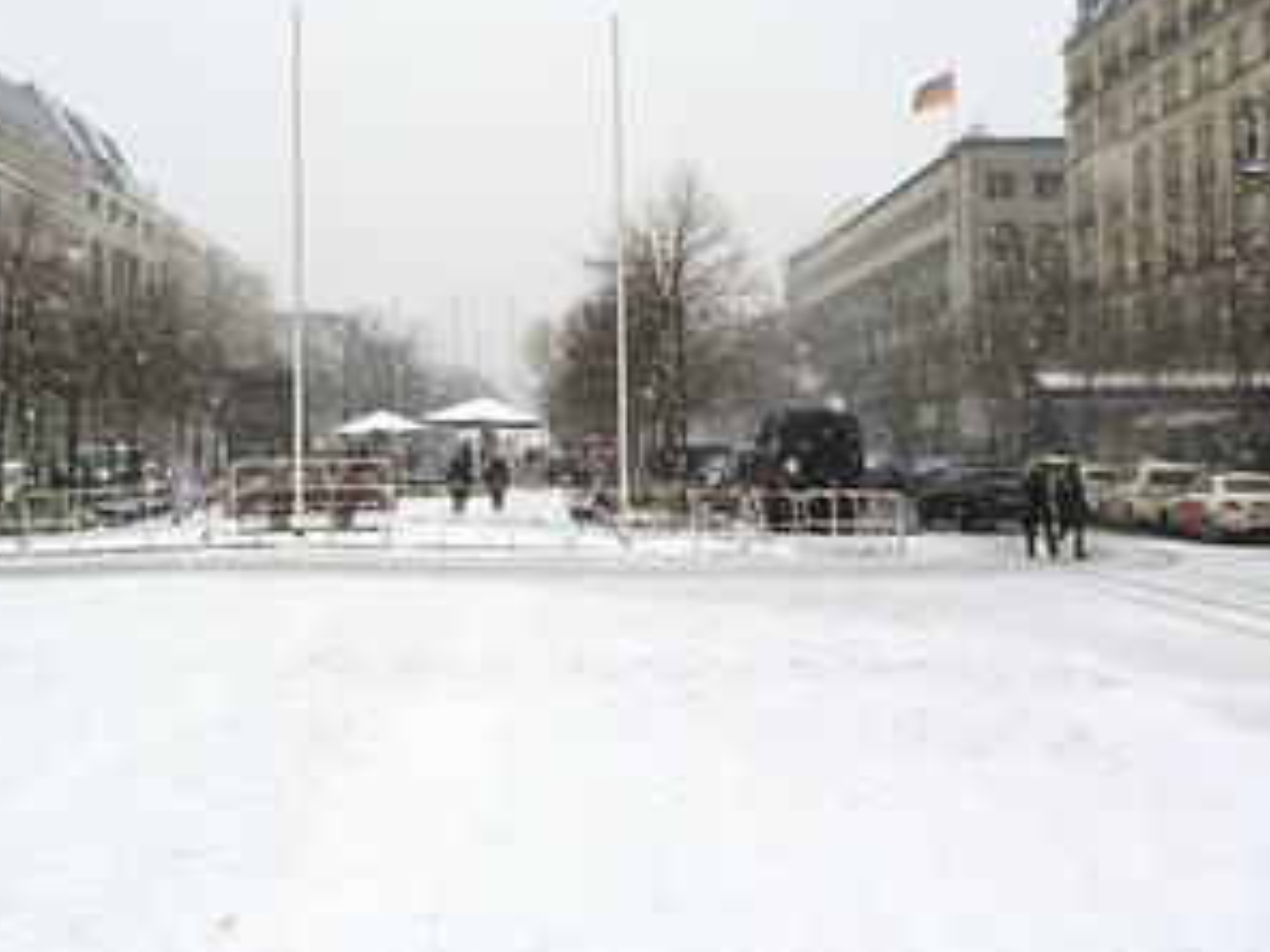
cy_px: 322
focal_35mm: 57
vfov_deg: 25.5
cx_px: 556
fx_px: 2091
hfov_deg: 33.7
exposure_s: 1/250
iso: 1600
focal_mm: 39
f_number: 11
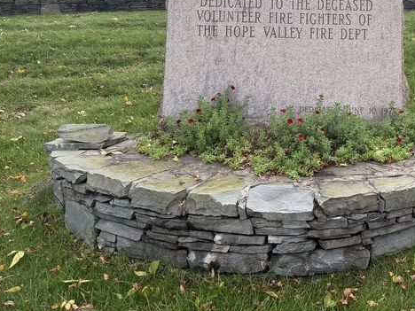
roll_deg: -2.5
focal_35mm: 41
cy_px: 83
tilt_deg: -9.6
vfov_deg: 34.5
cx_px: 313
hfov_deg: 44.2
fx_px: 492
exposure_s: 1/1139
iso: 100
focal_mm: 6.76
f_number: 1.78
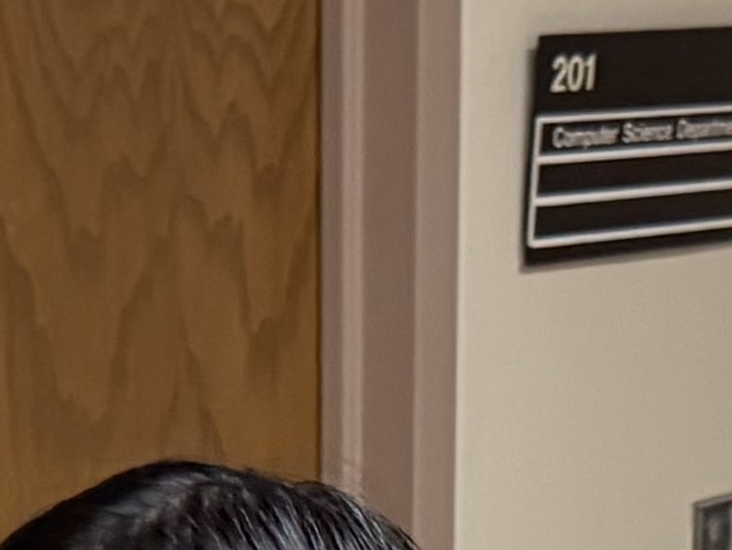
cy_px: 1368
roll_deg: +1.2
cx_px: 89
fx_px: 3765
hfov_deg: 11.0
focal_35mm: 178
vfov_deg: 7.7
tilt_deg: -20.3
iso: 500
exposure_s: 1/60
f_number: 1.78
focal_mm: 6.76
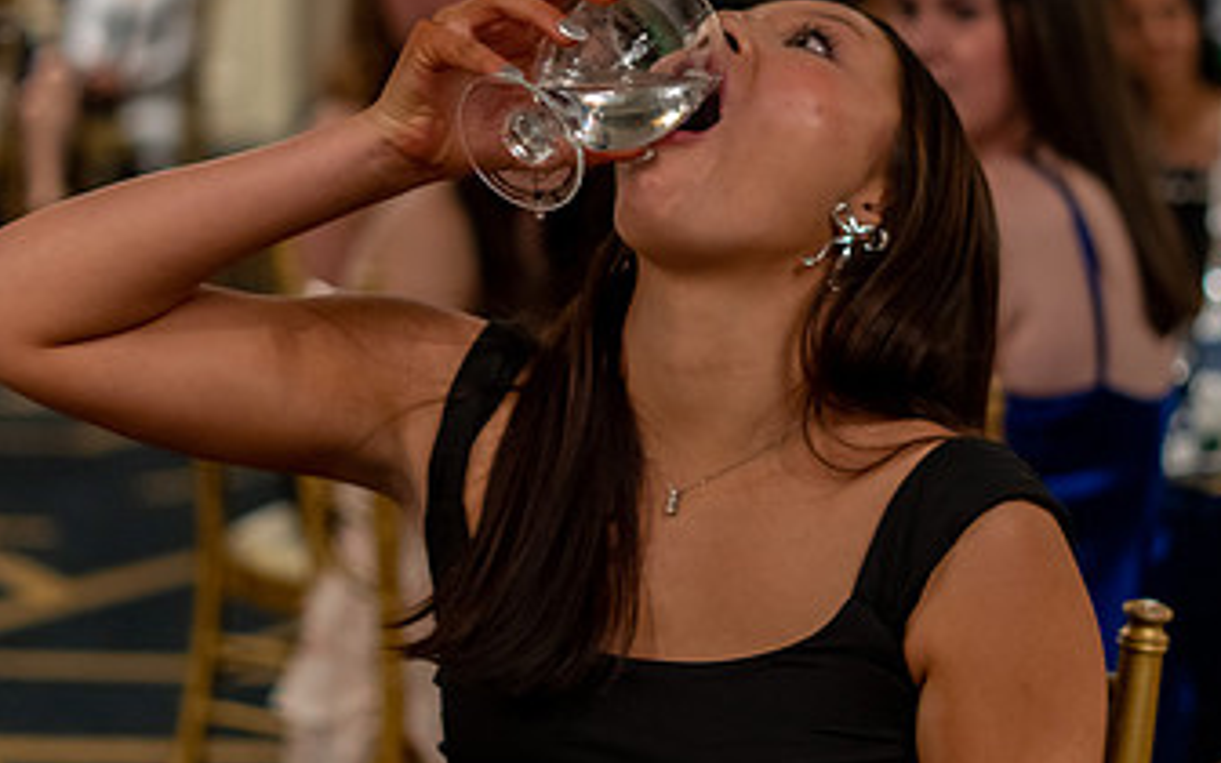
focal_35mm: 96
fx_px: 3195
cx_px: 643
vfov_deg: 13.6
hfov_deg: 21.6
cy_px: 251
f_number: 1.8
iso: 1000
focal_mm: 50
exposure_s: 1/250
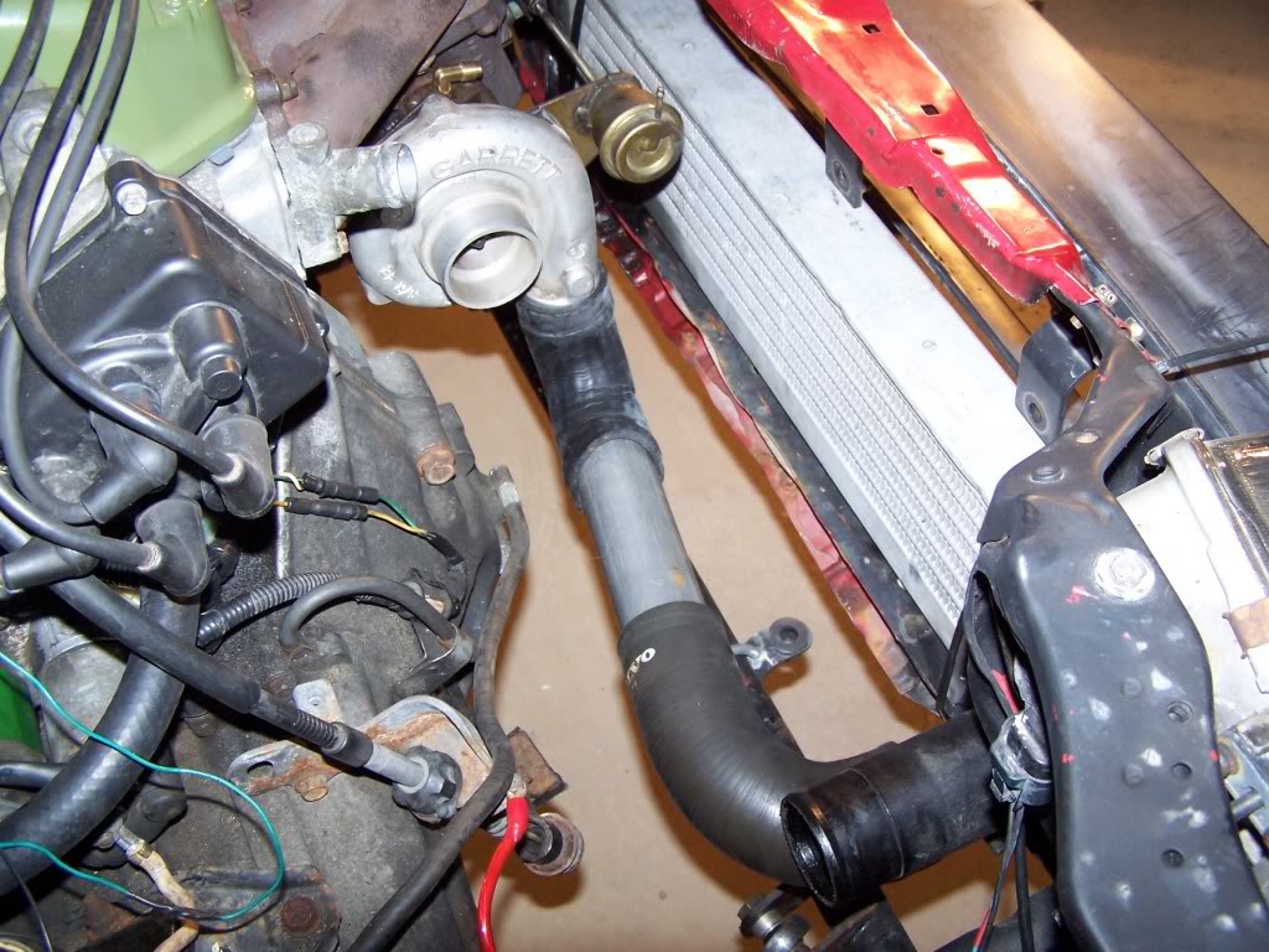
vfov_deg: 37.7
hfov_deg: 49.0
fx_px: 1393
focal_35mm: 38
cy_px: 476
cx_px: 634
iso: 140
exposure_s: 1/60
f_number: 2.8
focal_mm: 6.3
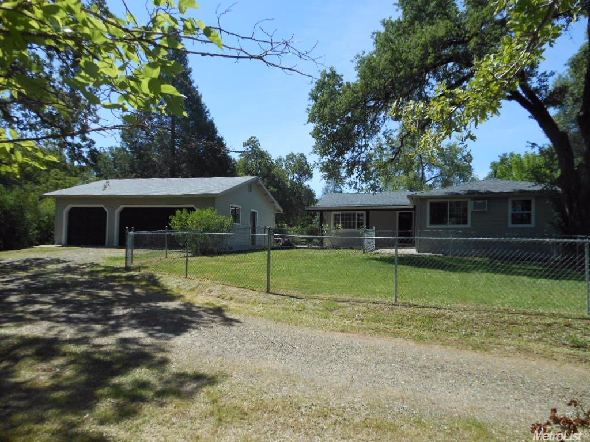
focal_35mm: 25
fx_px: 426
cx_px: 295
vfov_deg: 54.9
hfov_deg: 69.4
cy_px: 221
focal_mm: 4.5
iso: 80
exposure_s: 1/800
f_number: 3.2
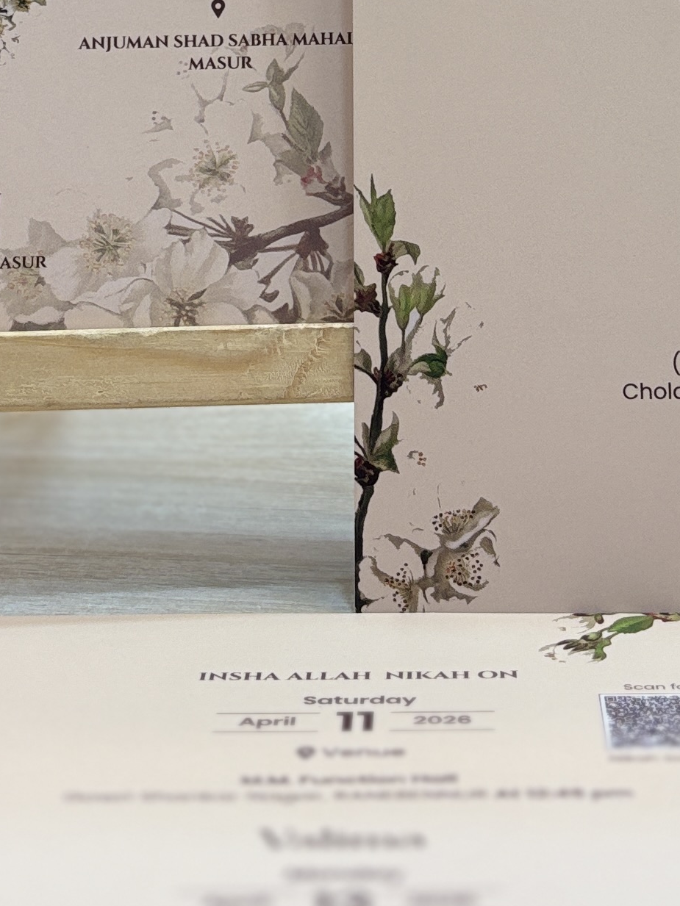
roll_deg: -0.2
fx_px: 2226
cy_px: -89
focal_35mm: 85
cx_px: 412
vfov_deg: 21.8
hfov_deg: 17.4
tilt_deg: -5.2
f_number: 1.6
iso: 64
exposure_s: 1/100
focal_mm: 5.96
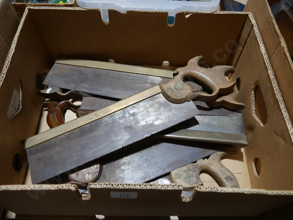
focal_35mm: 28
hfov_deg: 63.4
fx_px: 237
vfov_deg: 49.8
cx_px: 146
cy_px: 110
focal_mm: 14
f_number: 3.5
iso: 250
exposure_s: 1/60
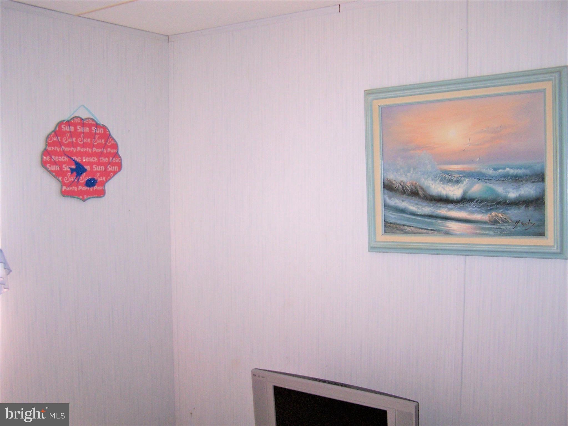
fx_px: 624
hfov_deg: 49.0
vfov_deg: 37.7
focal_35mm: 38
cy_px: 213
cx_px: 284
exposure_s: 1/60
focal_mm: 6.3
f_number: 2.8
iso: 140
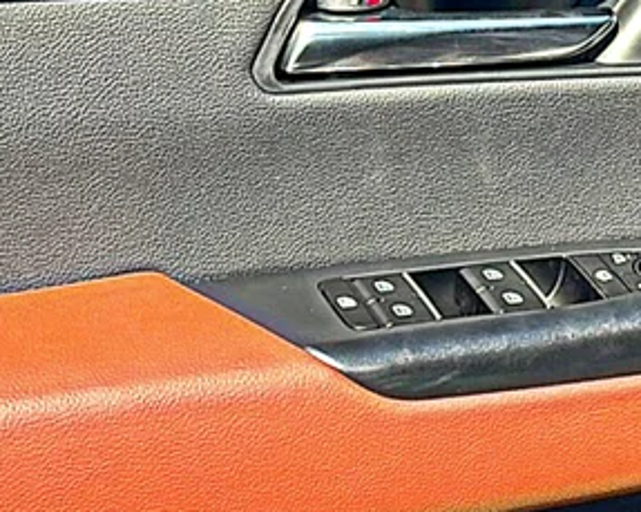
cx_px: 478
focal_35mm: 124
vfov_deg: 12.4
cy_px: 86
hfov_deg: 15.5
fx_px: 2350
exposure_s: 1/588
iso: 64
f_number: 1.78
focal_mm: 6.86
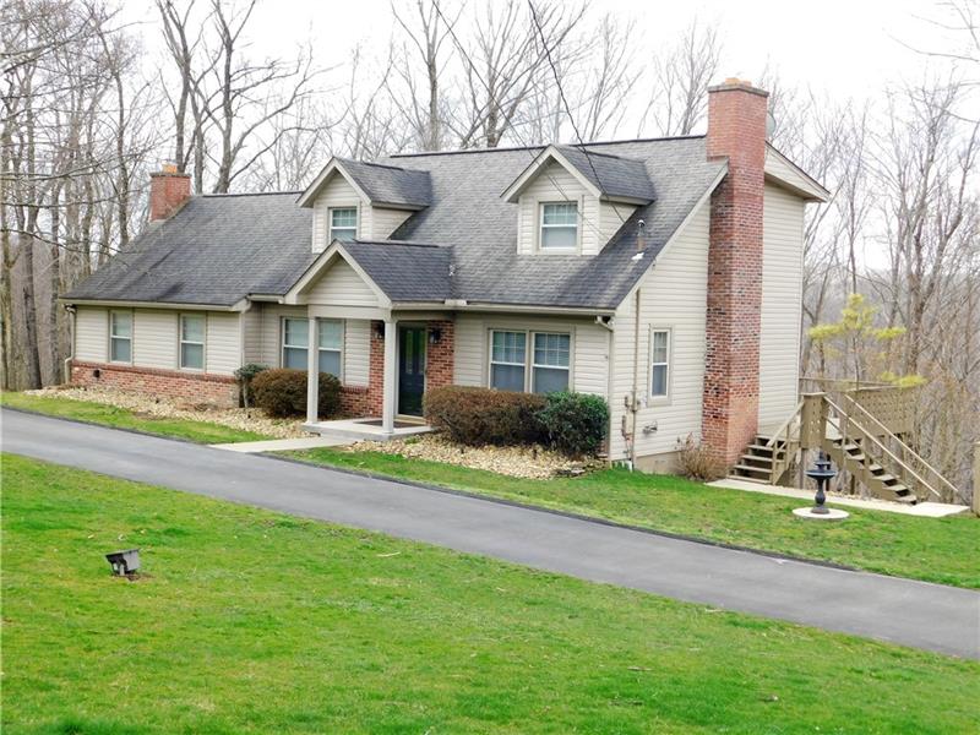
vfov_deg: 32.2
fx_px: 1274
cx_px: 490
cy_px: 368
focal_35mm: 45
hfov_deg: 42.1
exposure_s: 1/160
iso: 125
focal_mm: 8
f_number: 3.7
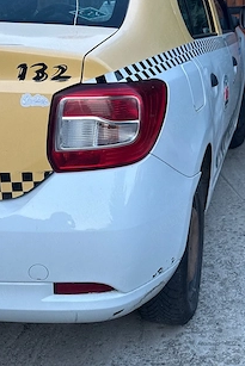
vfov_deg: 30.8
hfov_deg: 20.9
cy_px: 129
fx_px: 663
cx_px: 100
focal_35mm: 65
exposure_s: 1/60
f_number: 1.78
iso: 100
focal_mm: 6.86
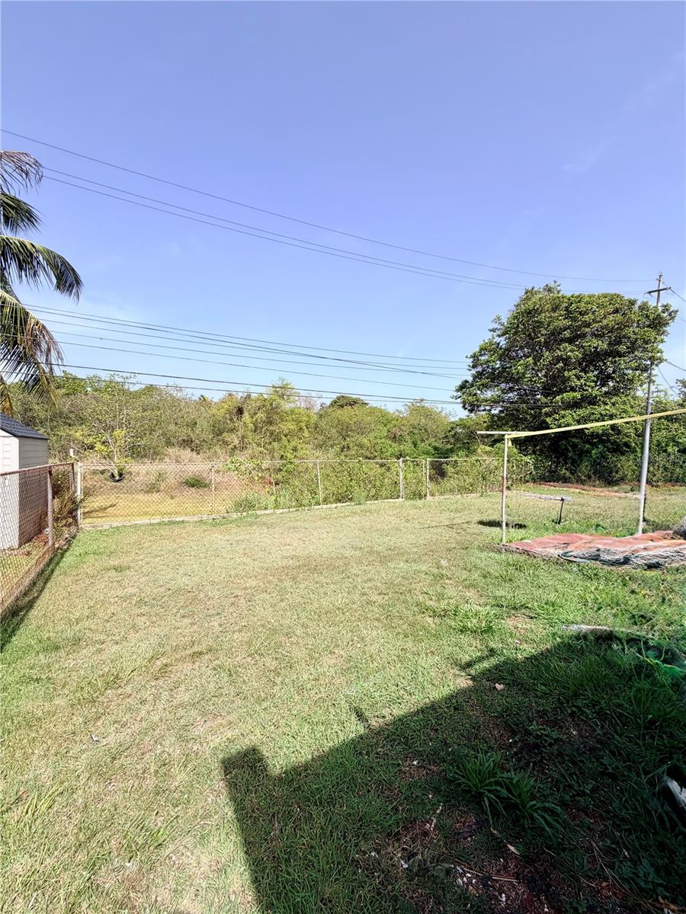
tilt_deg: -1.3
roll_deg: -0.2
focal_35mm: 14
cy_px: 457
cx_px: 343
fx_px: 370
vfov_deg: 102.1
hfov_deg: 85.7
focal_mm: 2.22
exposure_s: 1/770
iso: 25
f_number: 2.2
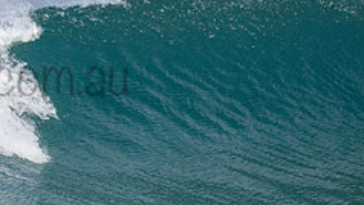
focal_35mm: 1918
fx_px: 18516
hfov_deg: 1.1
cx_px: -34
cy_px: 60
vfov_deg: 0.6
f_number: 5.6
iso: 720
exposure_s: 1/2000
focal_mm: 500
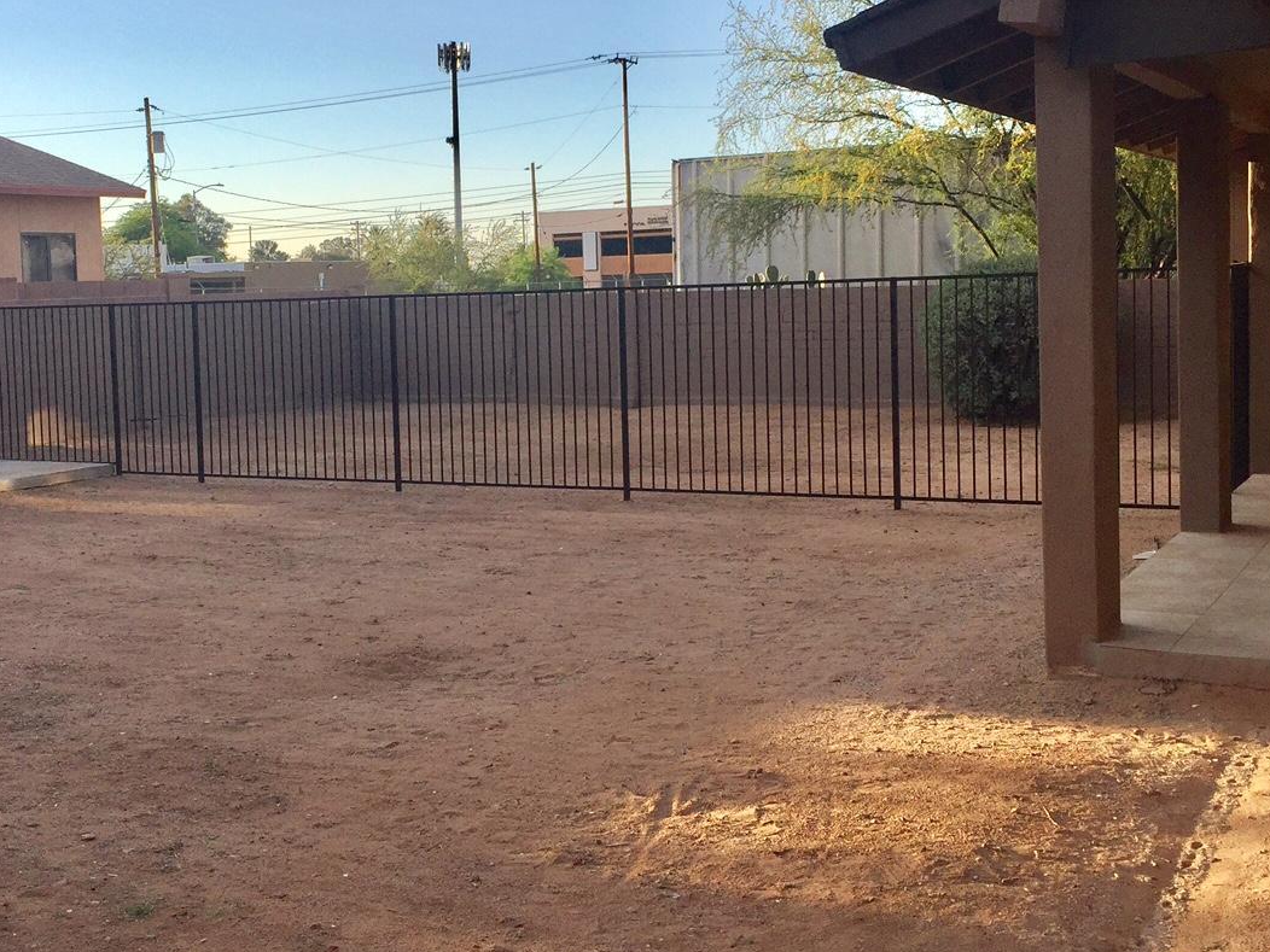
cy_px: 428
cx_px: 514
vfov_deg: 32.2
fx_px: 1651
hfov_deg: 41.9
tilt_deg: -3.8
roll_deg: +0.8
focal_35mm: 45
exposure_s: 1/1099
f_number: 2.2
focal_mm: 4.15
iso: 32
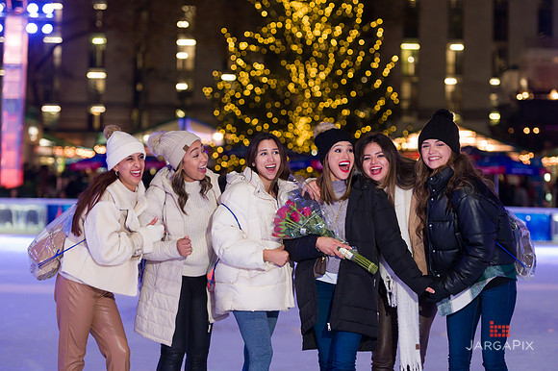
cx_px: 279
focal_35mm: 108
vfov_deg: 12.7
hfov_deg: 19.0
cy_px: 167
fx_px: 1669
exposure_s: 1/200
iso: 2000
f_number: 3.2
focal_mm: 98
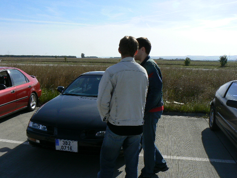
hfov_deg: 51.4
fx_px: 246
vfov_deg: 39.7
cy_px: 89
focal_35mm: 36
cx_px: 118
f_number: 8
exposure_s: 1/400
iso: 80
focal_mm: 6
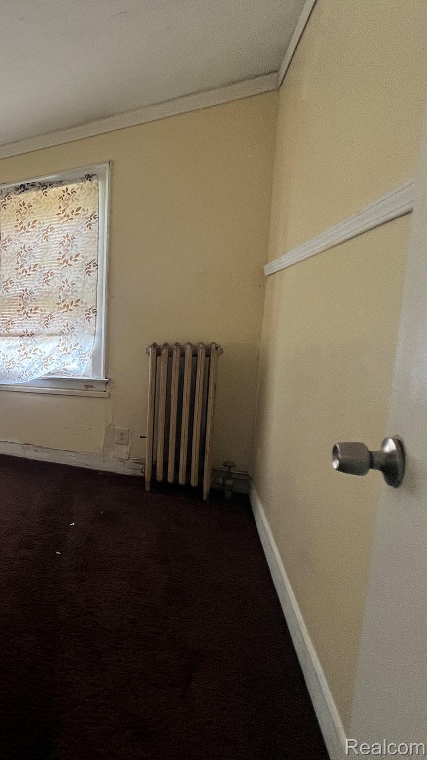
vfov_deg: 89.6
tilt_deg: -8.1
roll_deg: +1.5
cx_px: -66
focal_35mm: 19
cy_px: 379
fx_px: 382
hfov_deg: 42.4
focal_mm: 1.57
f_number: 1.8
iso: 125
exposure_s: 1/99
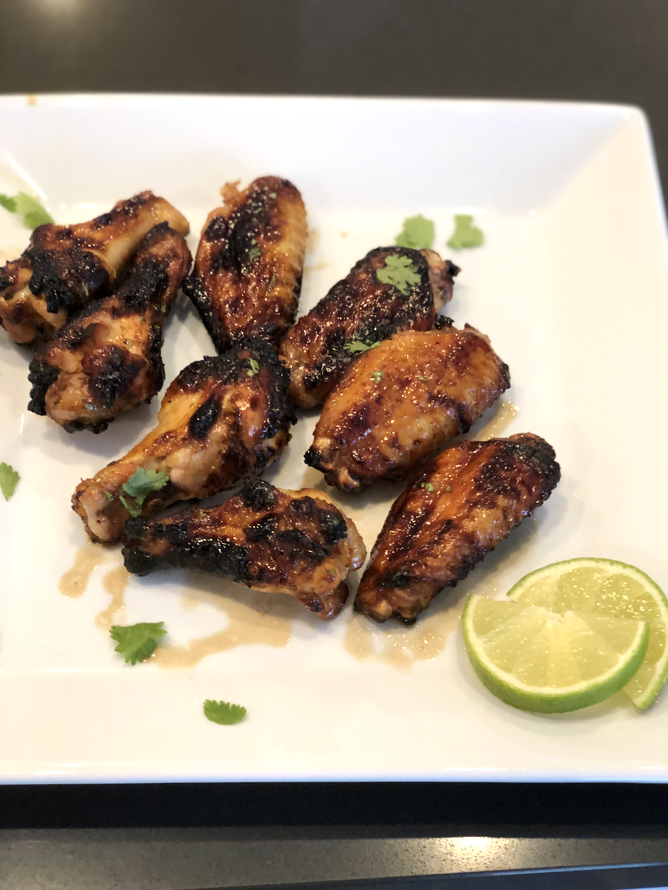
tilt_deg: -57.6
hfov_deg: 28.0
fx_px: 1338
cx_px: 334
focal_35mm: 52
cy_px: 445
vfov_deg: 36.8
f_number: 2.4
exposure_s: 1/30
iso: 100
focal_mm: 6
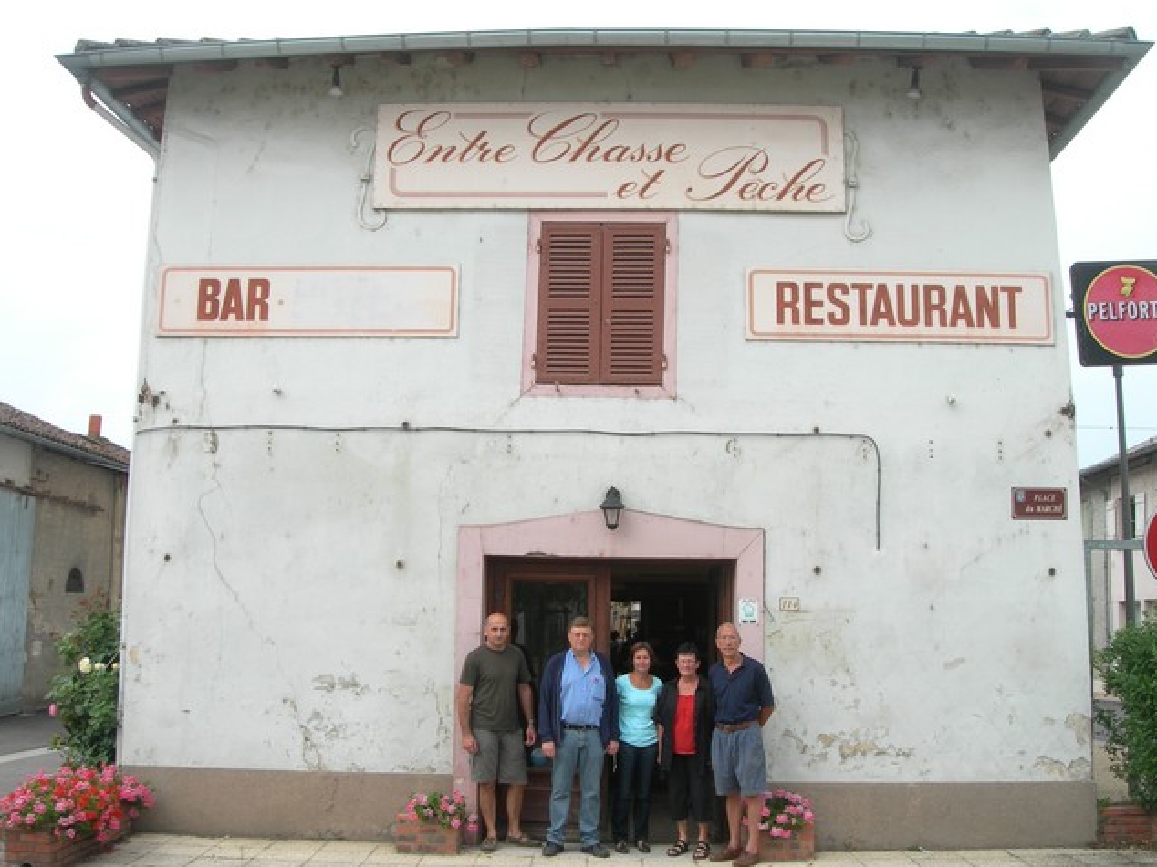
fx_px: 1303
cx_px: 577
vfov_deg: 36.8
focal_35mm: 39
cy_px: 444
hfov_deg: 47.9
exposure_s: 1/99.4
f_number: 4.8
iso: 50
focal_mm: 7.8
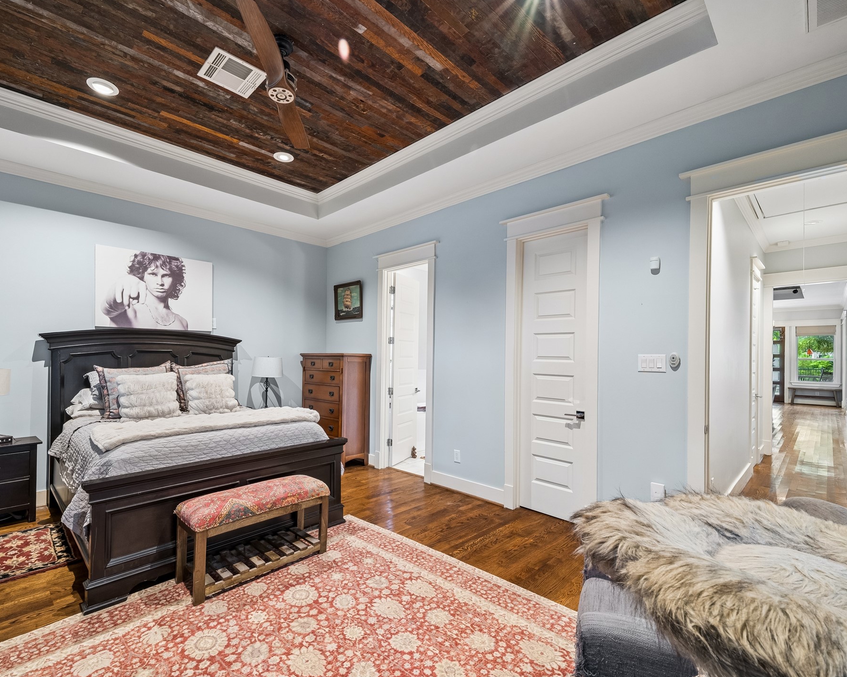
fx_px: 401
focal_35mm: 16
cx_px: 384
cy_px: 340
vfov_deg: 80.4
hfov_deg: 92.9
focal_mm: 14
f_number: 10
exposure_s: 1/1.67
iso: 640
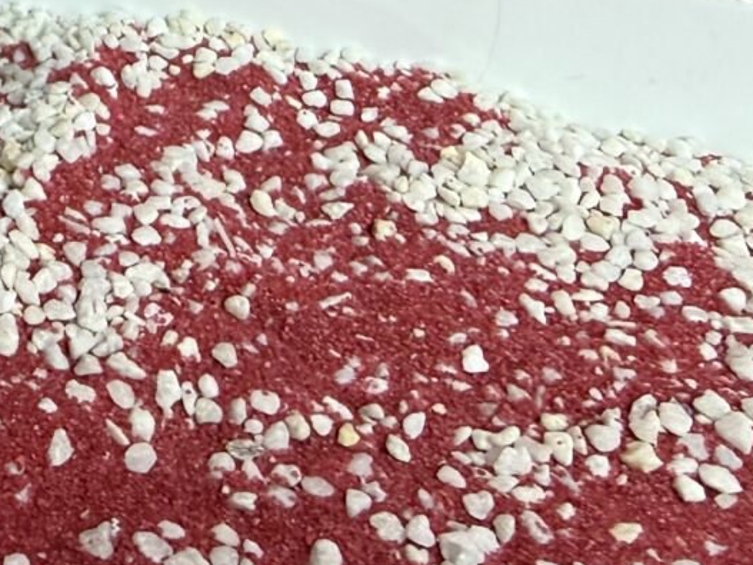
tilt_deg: -26.0
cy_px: -147
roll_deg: -0.9
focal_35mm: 70
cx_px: -174
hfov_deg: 24.8
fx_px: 1522
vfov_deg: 19.5
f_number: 2.2
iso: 320
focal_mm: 2.22
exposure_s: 1/50
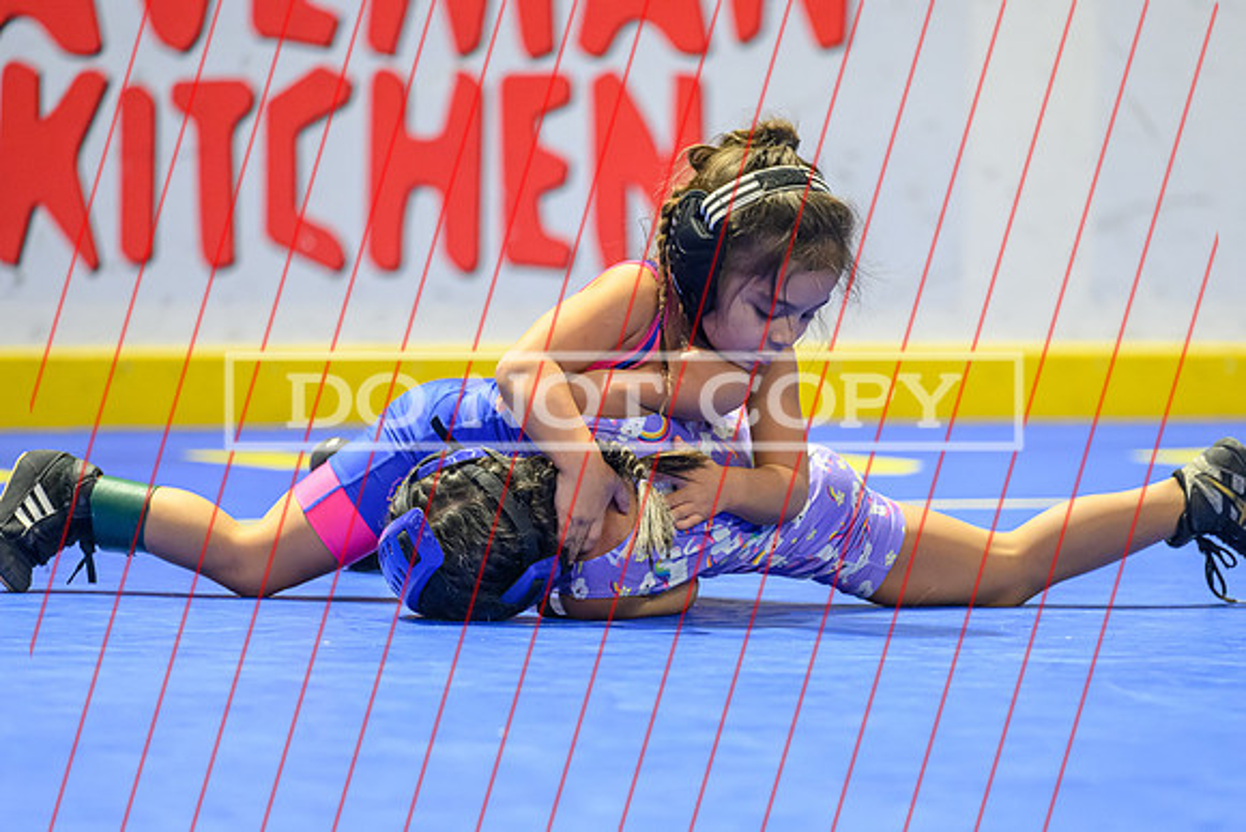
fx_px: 9697
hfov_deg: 7.4
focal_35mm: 280
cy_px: 516
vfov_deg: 4.9
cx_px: 637
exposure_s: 1/800
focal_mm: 200
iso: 5600
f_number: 3.2
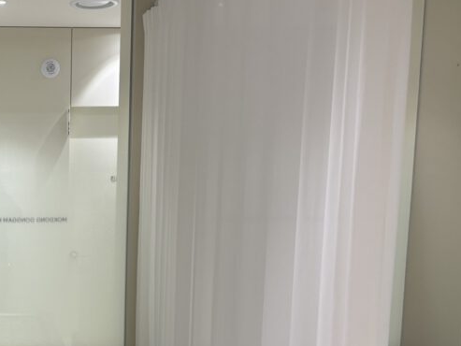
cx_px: 1
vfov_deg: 26.5
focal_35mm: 54
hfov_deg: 32.7
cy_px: 277
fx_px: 719
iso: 80
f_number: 1.6
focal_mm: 5.96
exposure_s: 1/60
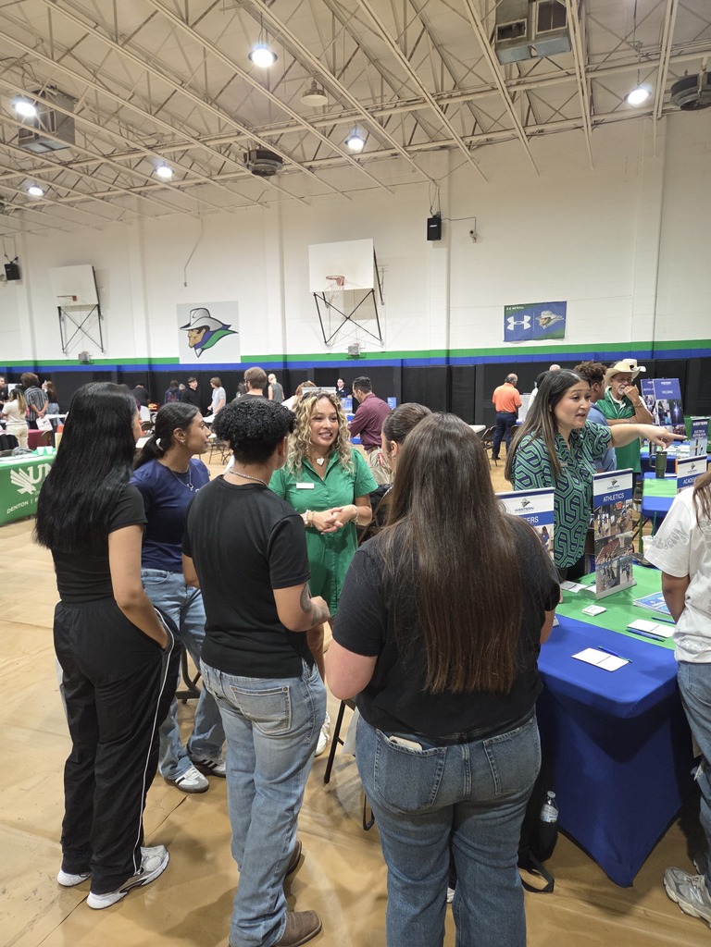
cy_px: 474
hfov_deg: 58.9
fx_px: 630
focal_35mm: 23
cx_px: 356
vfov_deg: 73.9
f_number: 1.8
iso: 400
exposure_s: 1/120
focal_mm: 5.4
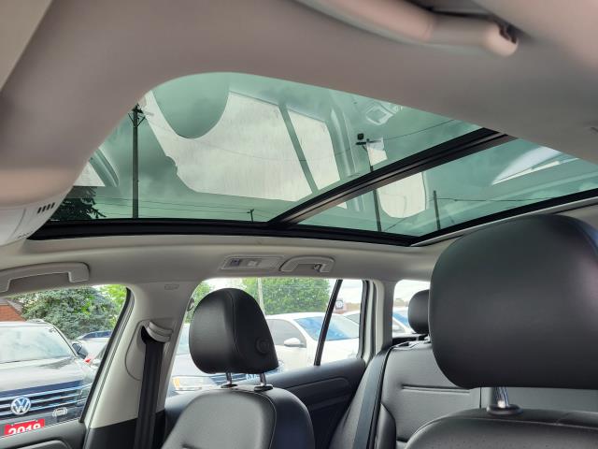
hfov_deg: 67.3
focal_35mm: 26
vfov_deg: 53.1
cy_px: 224
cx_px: 299
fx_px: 449
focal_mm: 5.4
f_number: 1.8
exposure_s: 1/218
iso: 40
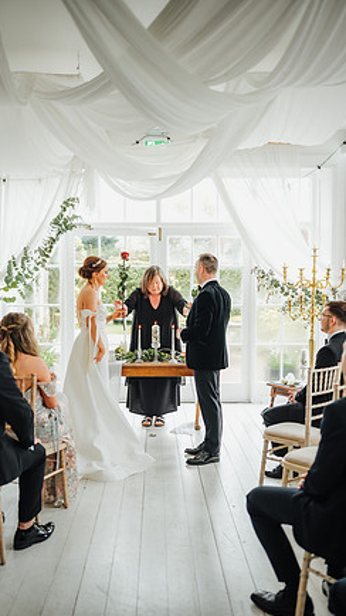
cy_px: 307
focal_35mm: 38
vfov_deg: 52.8
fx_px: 620
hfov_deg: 31.2
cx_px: 153
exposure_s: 1/250
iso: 250
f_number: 1.6
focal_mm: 35
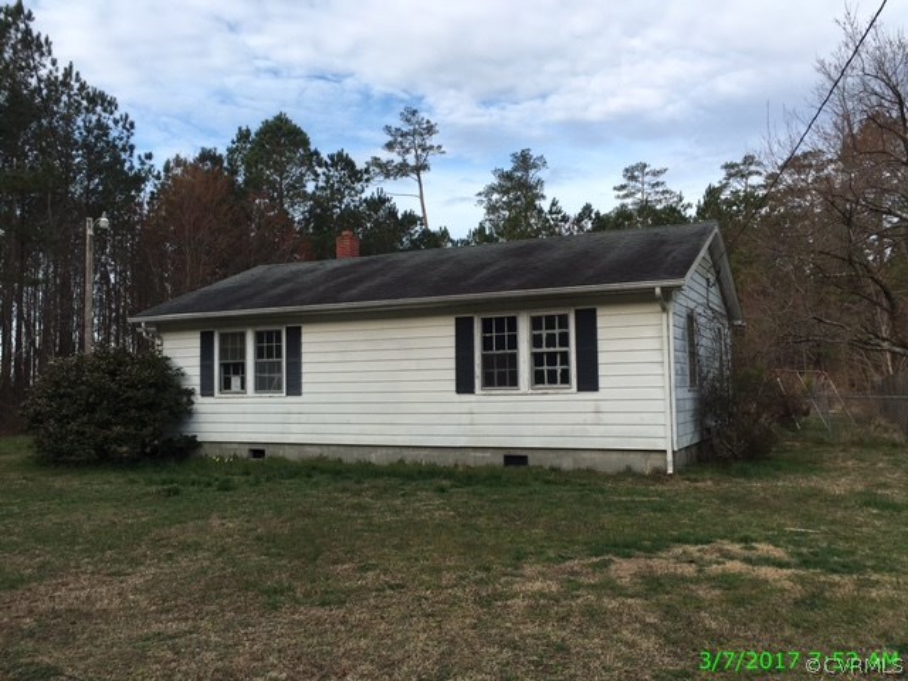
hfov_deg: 61.7
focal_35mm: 29
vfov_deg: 48.2
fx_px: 761
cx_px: 454
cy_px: 340
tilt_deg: +0.2
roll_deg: +0.7
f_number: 2.2
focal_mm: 4.15
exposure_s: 1/725
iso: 25
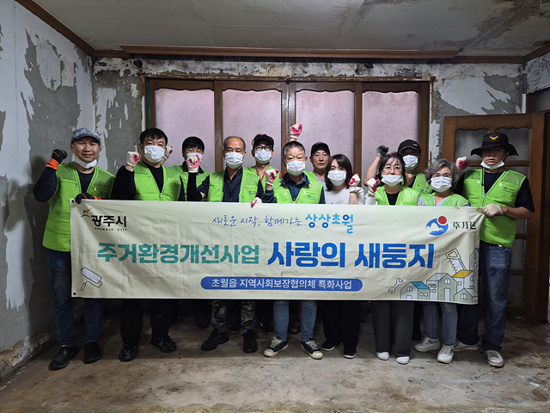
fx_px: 365
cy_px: 206
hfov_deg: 73.9
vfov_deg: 58.9
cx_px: 275
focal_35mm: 23
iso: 200
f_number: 1.8
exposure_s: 1/120
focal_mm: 5.4
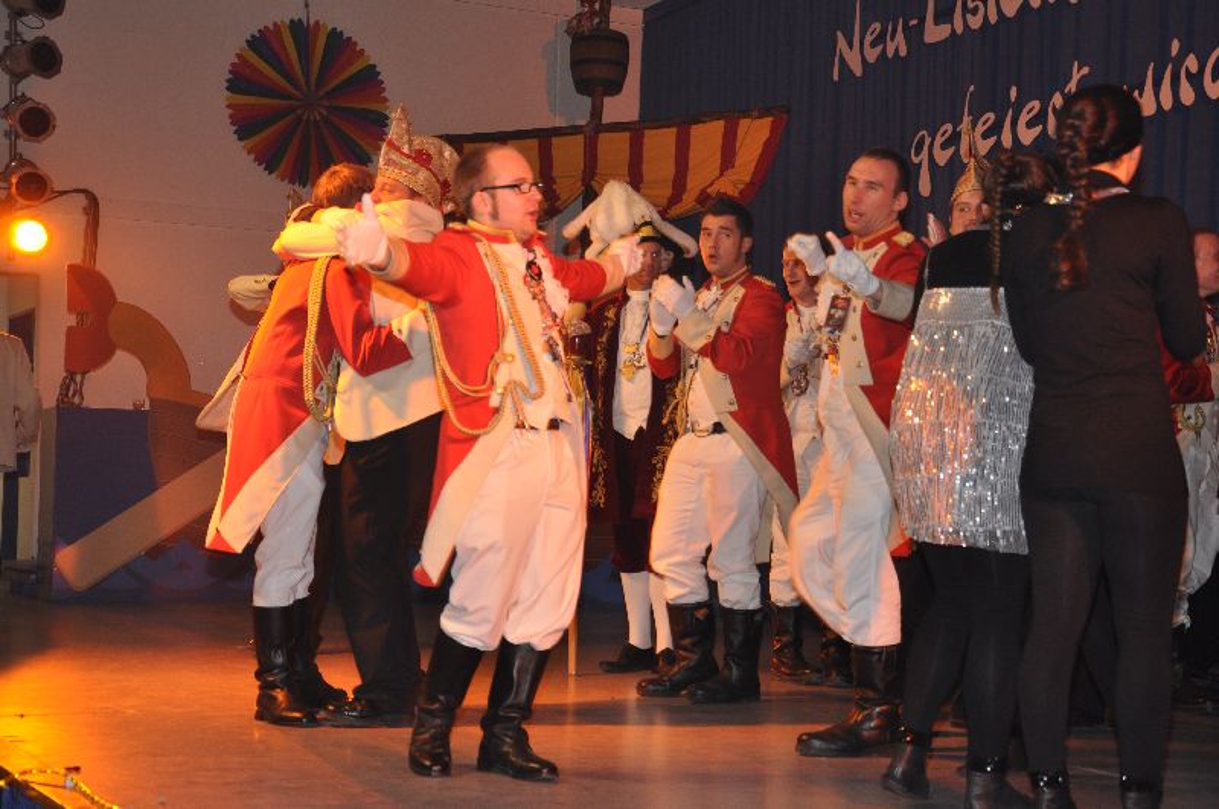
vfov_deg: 22.6
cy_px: 404
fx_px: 2029
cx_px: 610
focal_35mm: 60
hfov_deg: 33.4
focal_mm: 40
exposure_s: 1/60
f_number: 4.8
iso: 400
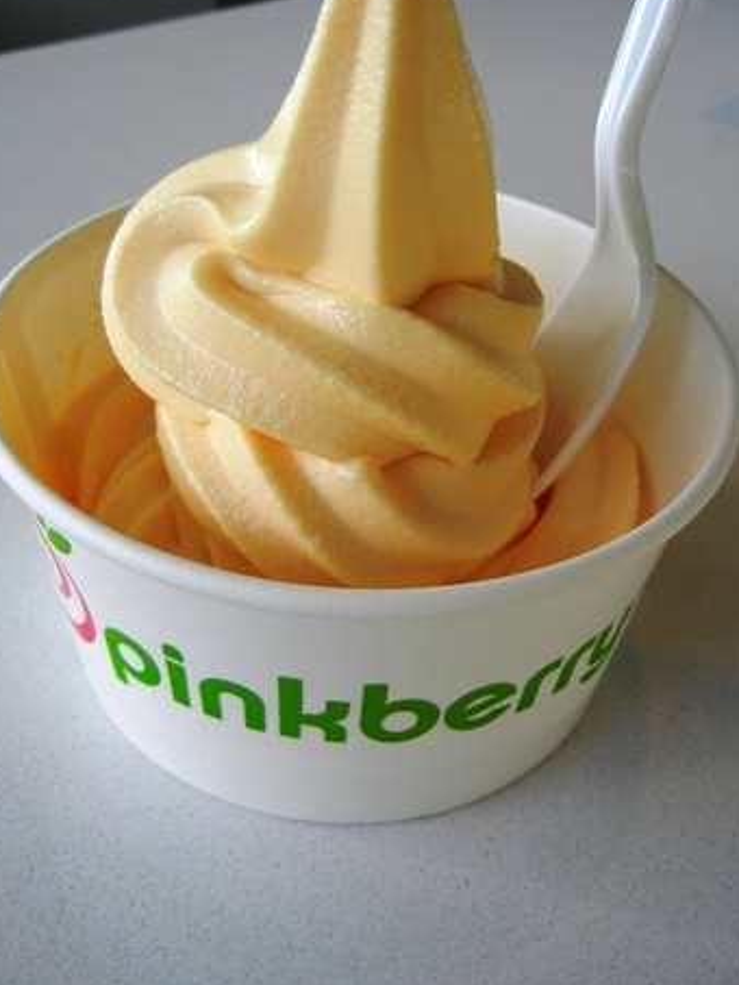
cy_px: 428
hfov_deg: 36.8
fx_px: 1110
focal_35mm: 39
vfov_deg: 47.7
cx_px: 339
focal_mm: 6.2
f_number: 3.6
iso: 160
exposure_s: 1/210
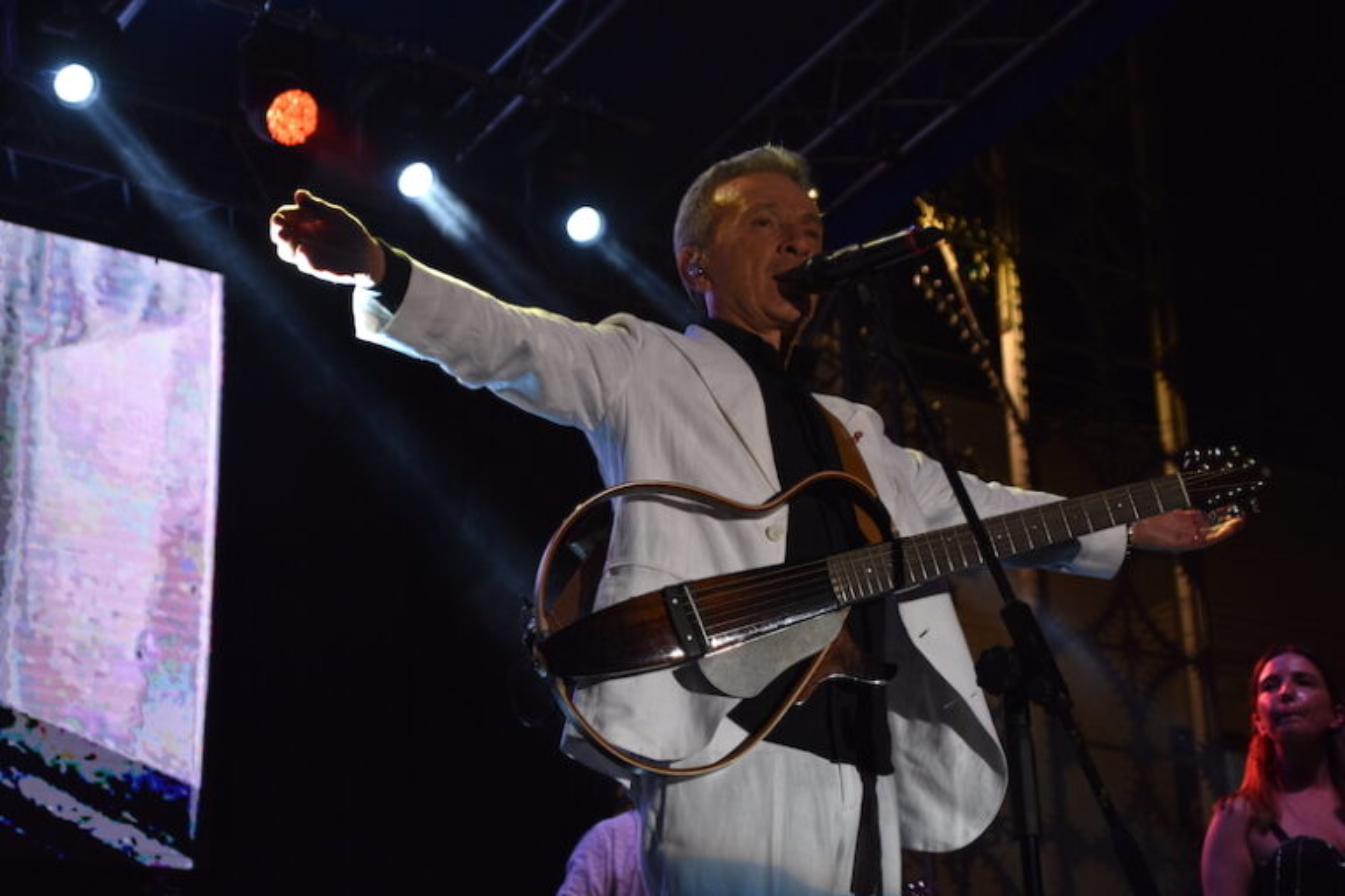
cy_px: 448
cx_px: 672
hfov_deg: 27.0
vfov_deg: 18.2
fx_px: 2802
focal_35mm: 75
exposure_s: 1/250
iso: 800
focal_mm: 50
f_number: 5
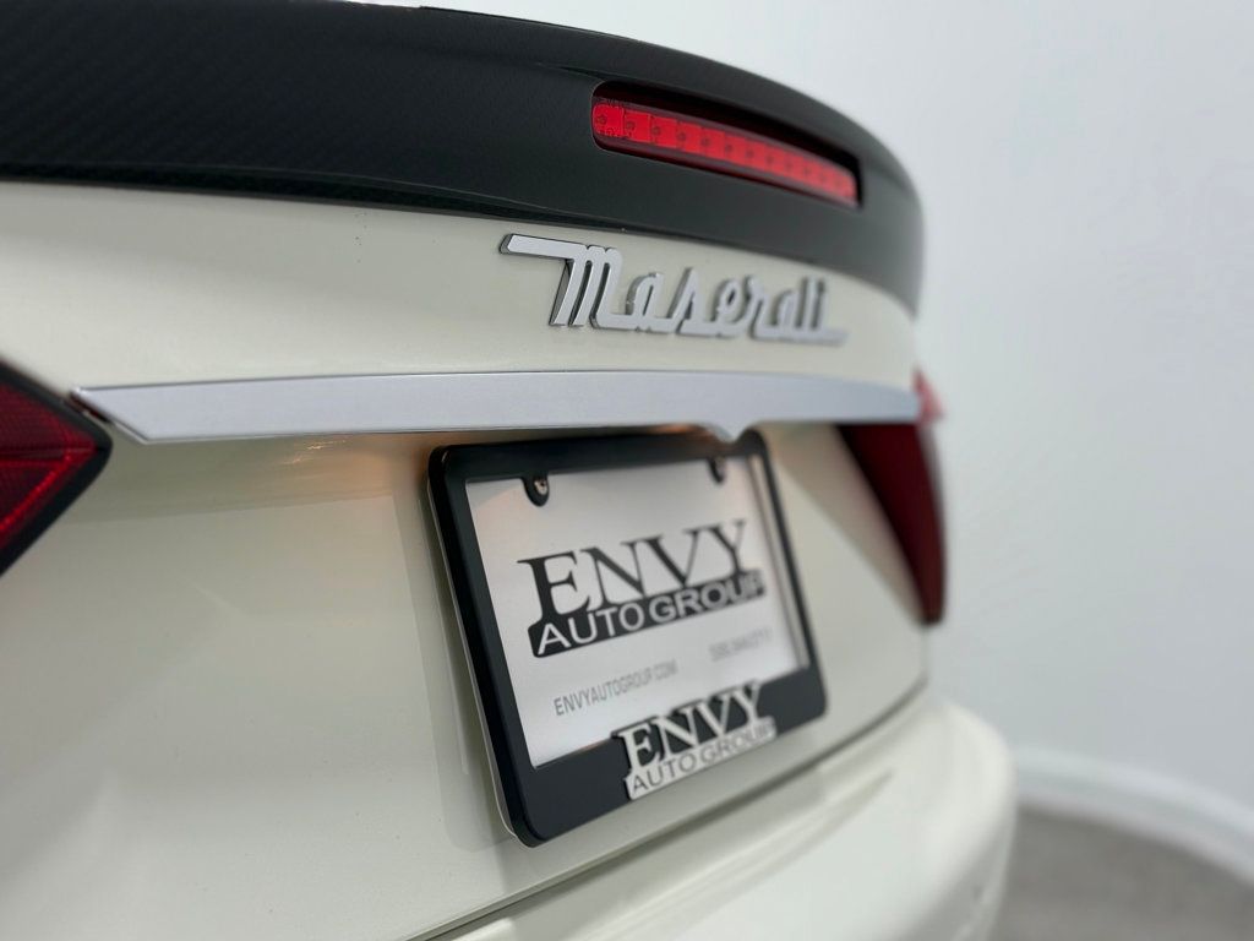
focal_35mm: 48
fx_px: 1739
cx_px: 627
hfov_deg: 39.7
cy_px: 470
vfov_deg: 30.3
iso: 80
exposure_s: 1/415
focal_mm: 6.76
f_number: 1.78
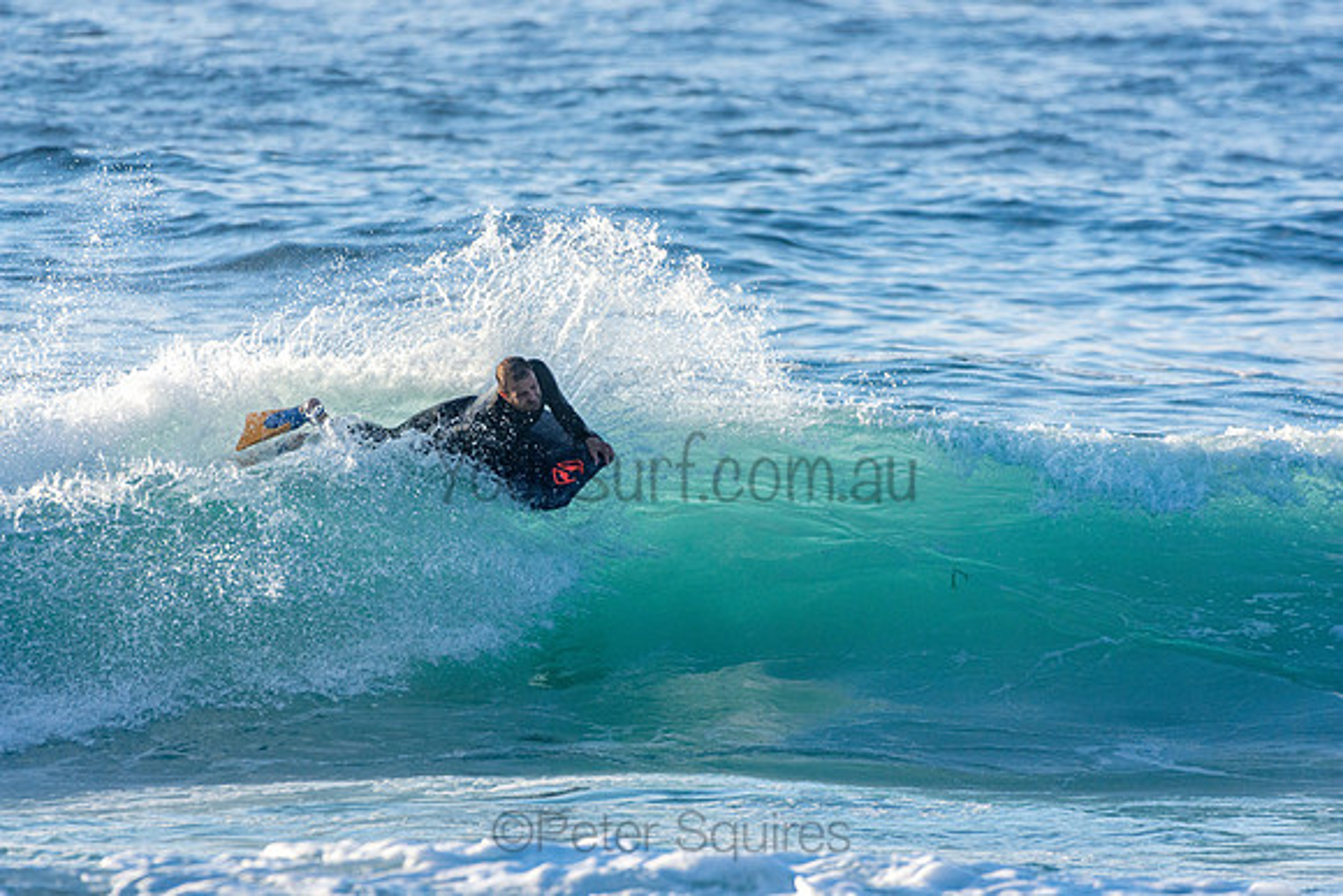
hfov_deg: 2.7
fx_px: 27984
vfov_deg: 1.8
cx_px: 672
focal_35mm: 750
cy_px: 448
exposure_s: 1/1250
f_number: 5.6
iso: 280
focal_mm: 500
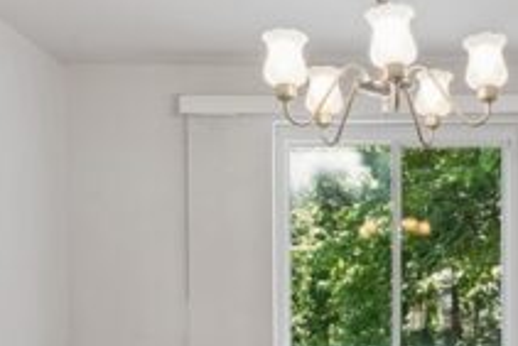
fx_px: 763
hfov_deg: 36.6
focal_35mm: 53
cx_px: 390
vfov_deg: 24.7
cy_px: 317
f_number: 11
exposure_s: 1/2
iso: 50
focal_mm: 14
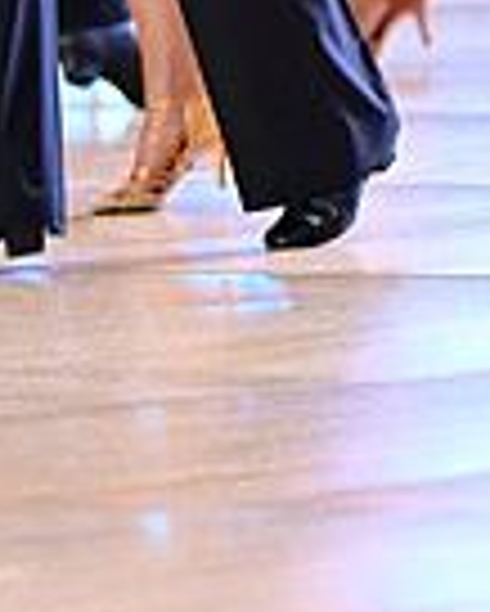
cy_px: -328
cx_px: -45
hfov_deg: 1.9
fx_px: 14504
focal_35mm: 801
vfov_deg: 2.4
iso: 1600
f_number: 3.2
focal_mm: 200
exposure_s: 1/250
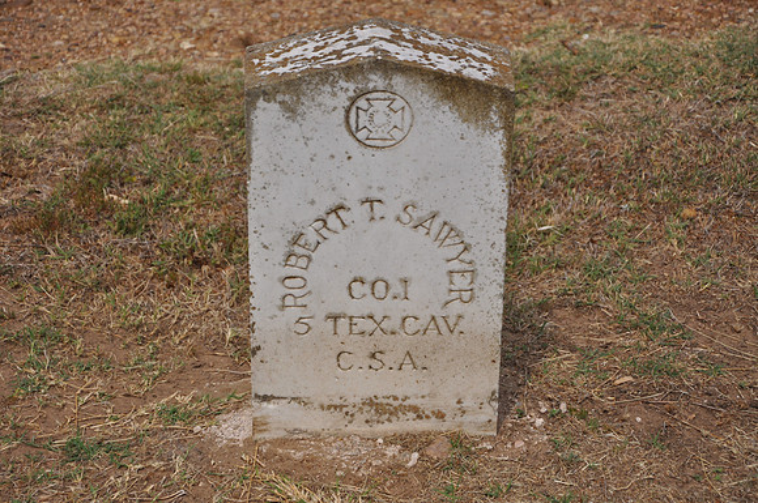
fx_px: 2082
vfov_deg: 13.8
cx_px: 379
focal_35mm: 99
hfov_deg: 20.6
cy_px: 252
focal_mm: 66
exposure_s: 1/500
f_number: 5.6
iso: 280
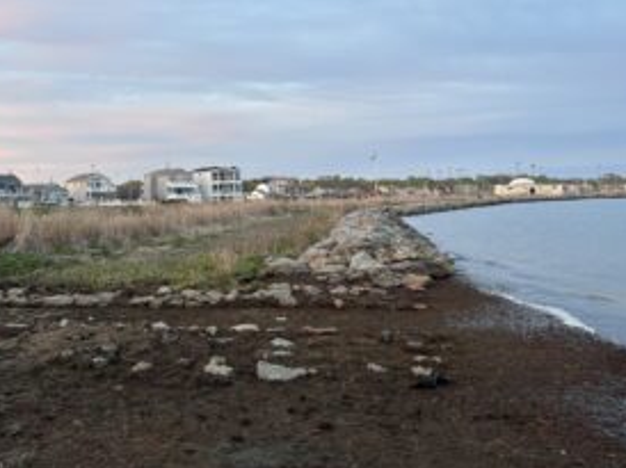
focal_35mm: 38
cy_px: 194
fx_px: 687
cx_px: 327
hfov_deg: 49.0
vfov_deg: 37.6
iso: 160
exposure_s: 1/60
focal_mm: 5.96
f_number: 1.6
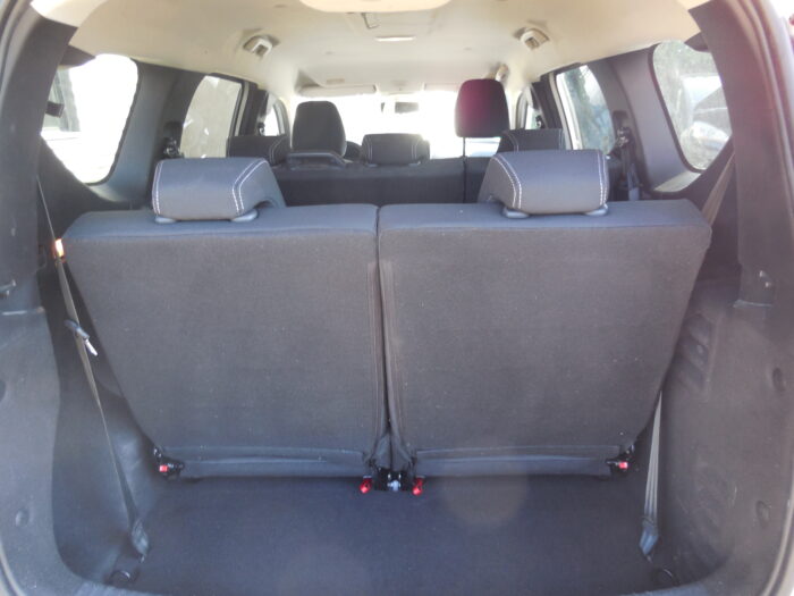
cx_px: 397
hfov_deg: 69.4
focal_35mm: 25
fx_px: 573
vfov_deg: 54.9
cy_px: 298
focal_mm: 4.5
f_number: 3.1
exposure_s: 1/30
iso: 140
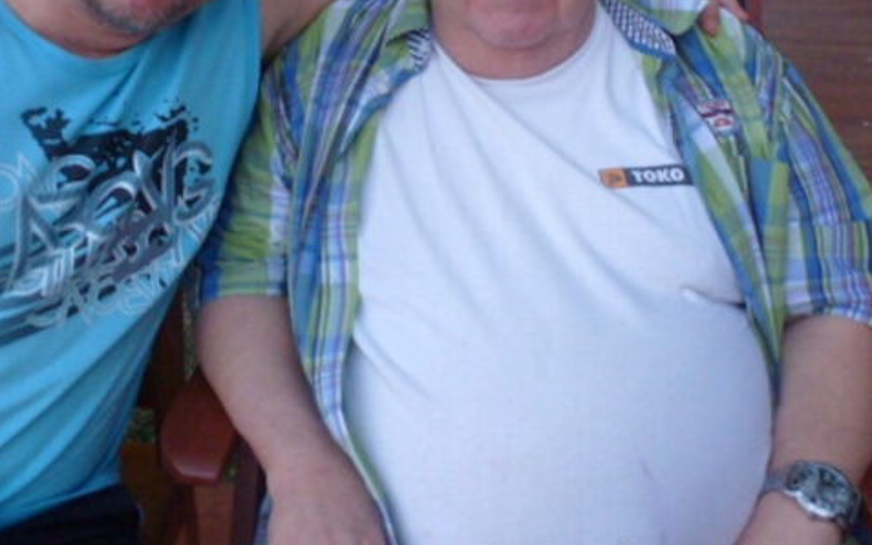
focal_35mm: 41
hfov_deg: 48.0
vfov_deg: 30.1
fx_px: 974
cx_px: 356
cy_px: 69
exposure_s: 1/10
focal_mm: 4.3
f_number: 3.3
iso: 400
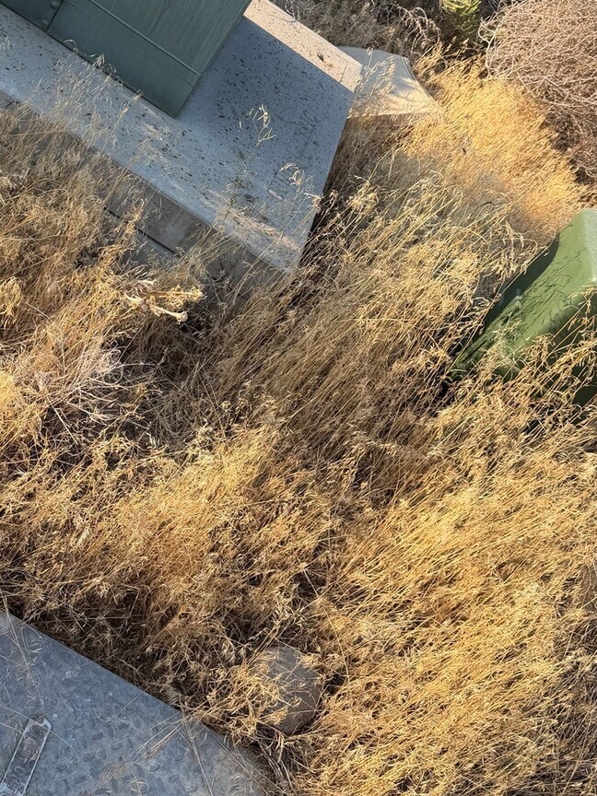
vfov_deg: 45.9
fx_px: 920
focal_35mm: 40
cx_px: 261
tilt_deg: -33.3
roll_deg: -36.9
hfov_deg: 35.9
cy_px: 254
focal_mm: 6.76
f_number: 1.78
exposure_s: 1/1250
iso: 80
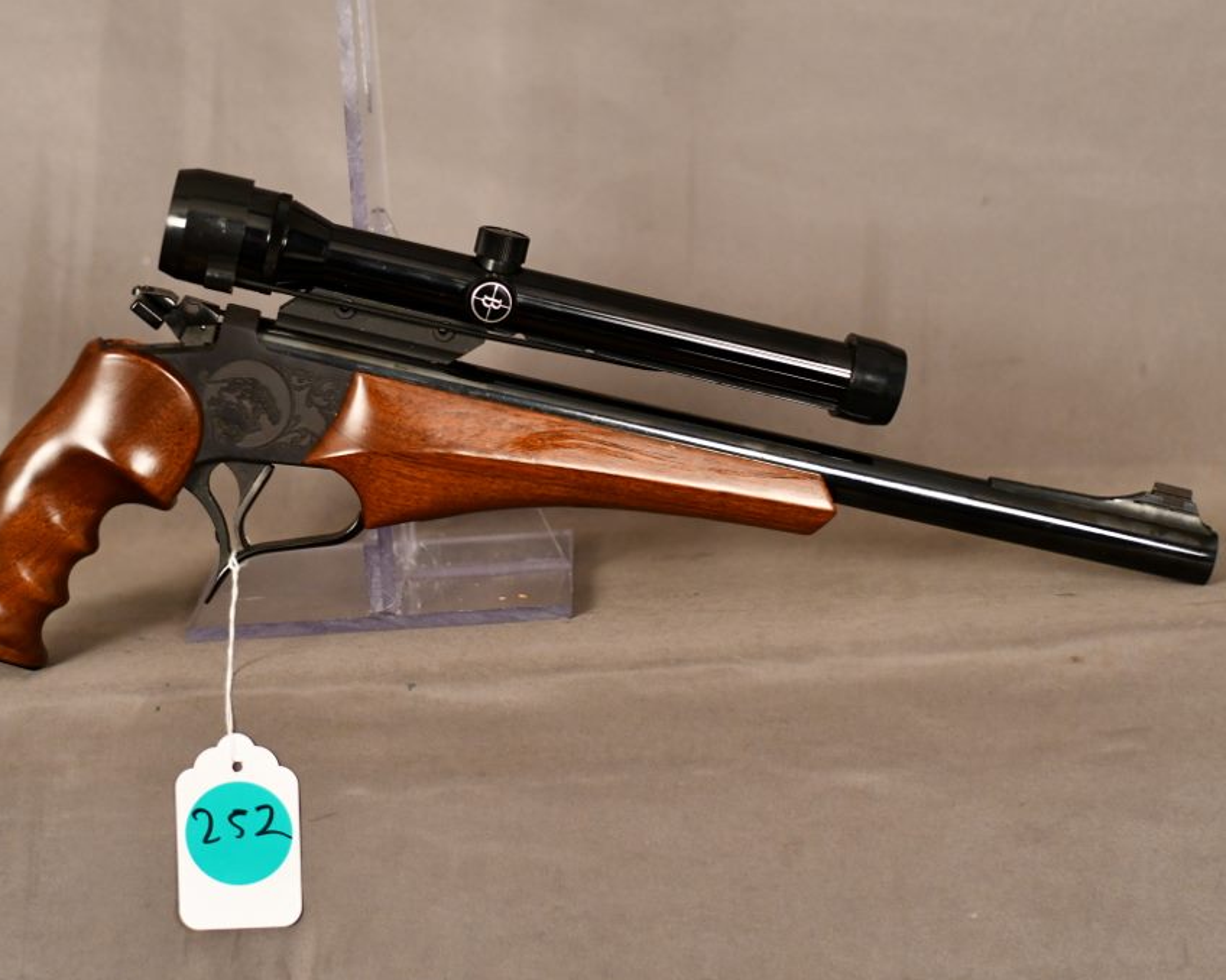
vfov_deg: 15.1
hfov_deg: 18.8
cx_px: 578
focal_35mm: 102
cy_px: 491
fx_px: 3700
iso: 2000
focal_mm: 60
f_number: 2.8
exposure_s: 1/250
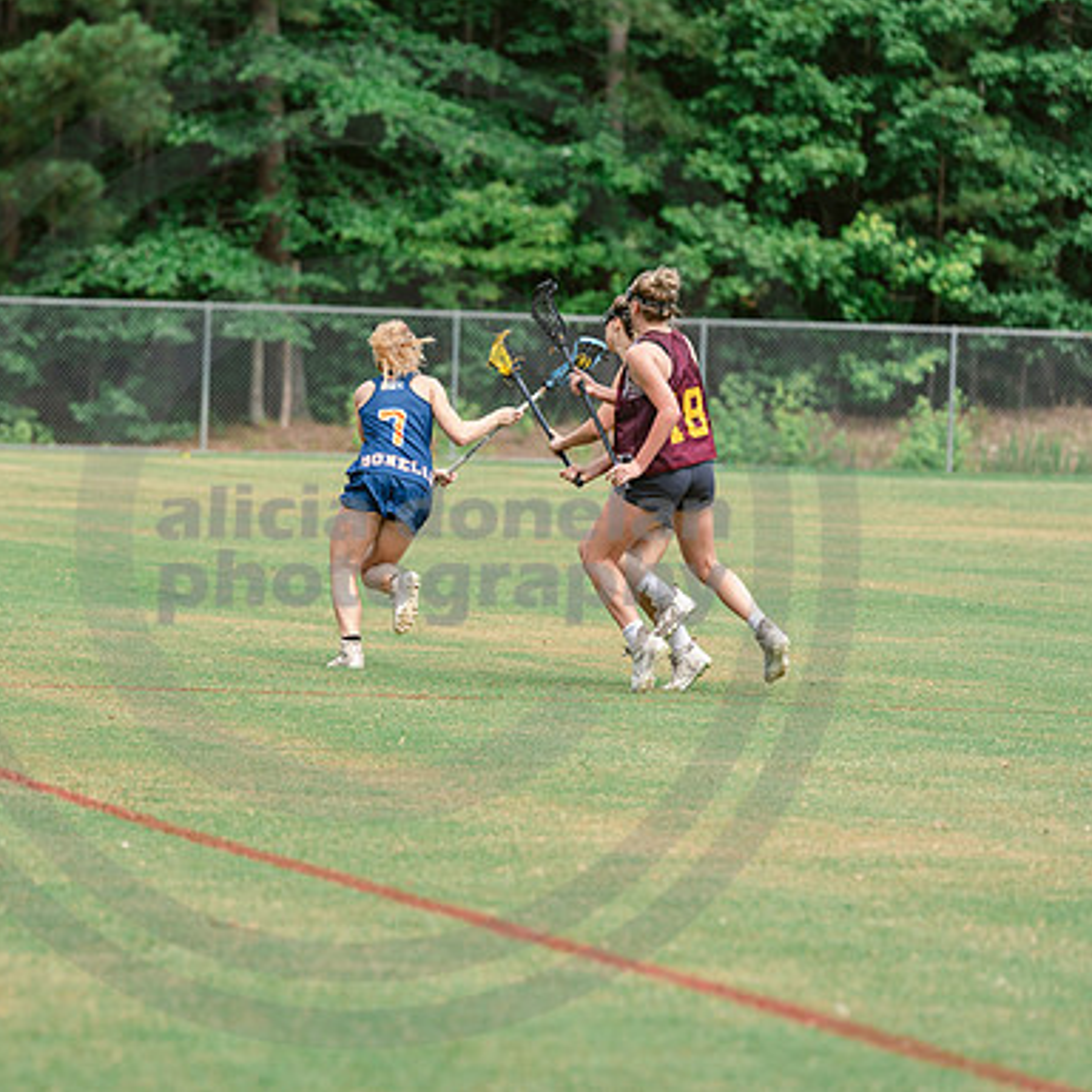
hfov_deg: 6.8
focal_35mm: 257
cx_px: 355
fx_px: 9172
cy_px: 545
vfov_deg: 6.8
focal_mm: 200
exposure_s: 1/1000
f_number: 4
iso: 250
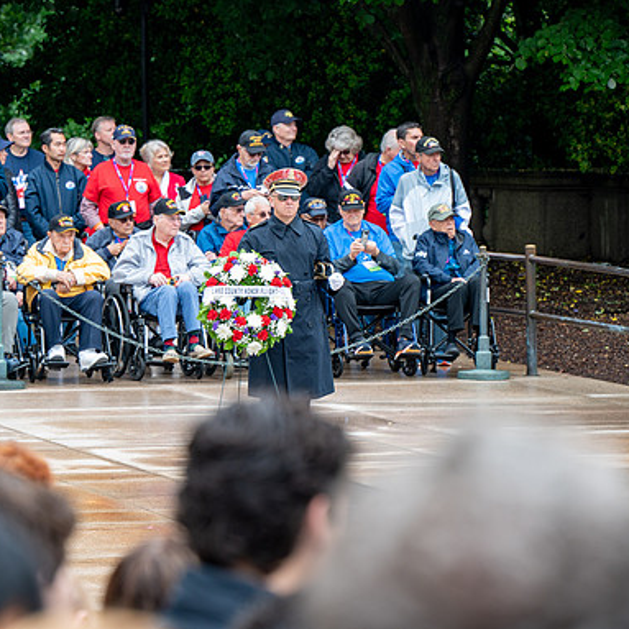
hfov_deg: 6.8
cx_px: 177
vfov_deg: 6.8
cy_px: 314
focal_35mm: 257
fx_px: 5283
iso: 280
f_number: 6.3
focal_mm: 200
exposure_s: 1/100
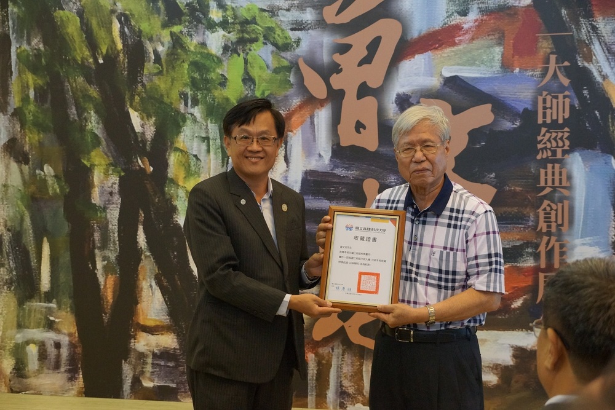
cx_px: 308
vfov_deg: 25.8
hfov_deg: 37.8
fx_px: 897
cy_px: 205
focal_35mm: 52
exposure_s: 1/160
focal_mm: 35
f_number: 4.5
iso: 1600
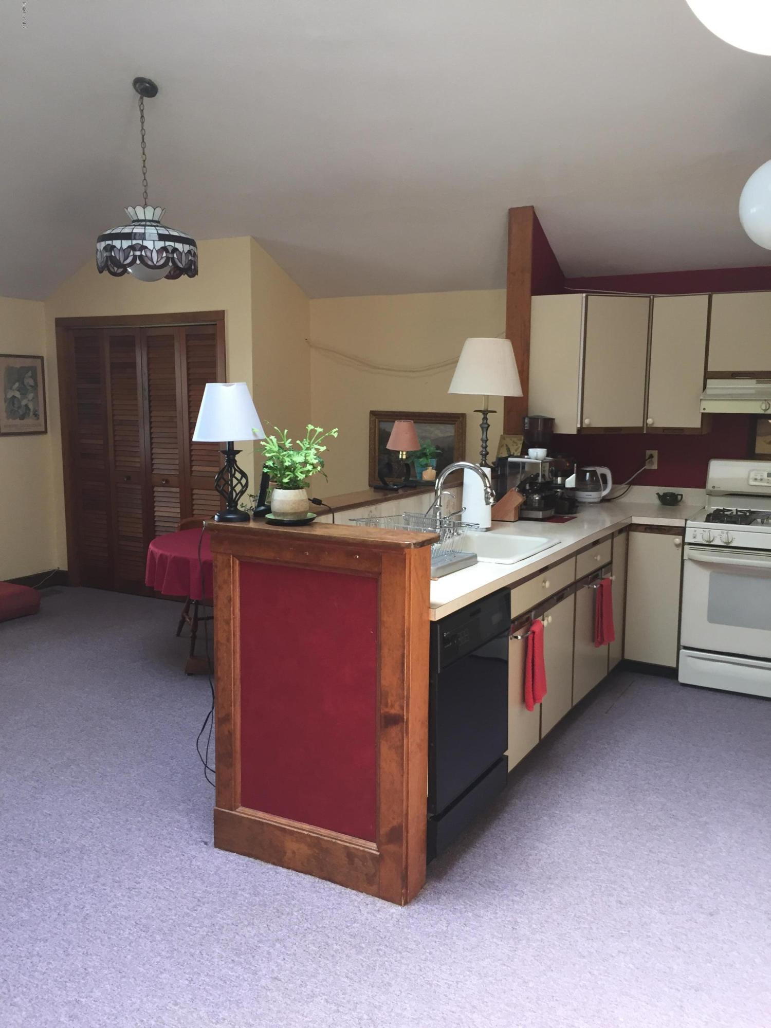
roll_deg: -0.2
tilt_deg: -8.1
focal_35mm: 29
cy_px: 514
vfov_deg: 61.7
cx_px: 386
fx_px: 861
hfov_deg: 48.2
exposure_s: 1/30
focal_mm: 4.15
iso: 64
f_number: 2.2
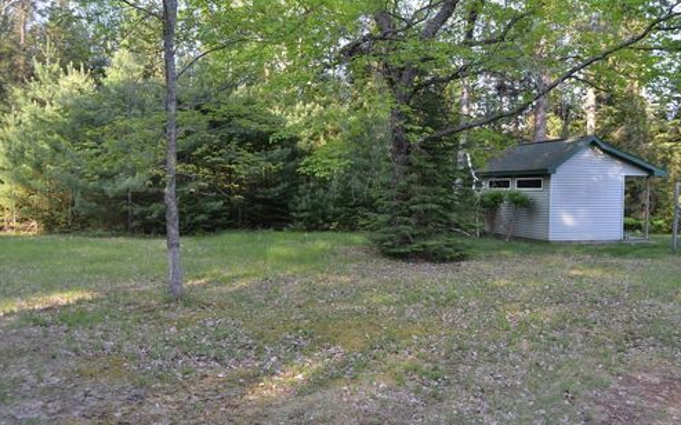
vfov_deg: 40.6
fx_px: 575
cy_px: 206
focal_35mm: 31
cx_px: 344
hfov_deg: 61.2
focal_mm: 20
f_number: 5.6
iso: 250
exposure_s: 1/125
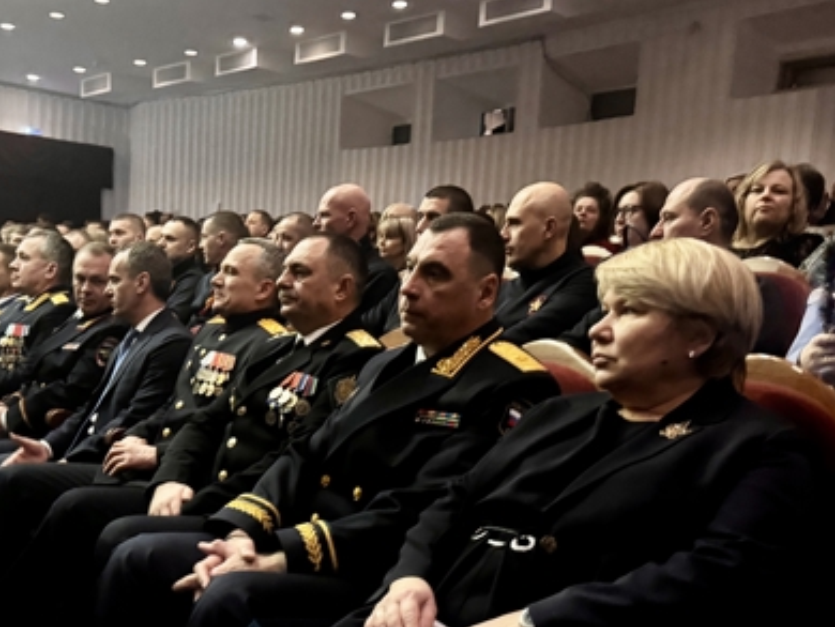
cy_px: 464
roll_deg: -3.3
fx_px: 990
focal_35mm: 41
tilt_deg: -8.0
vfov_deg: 34.5
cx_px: 346
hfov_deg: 45.6
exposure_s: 1/33
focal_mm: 6.76
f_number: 1.78
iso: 1000
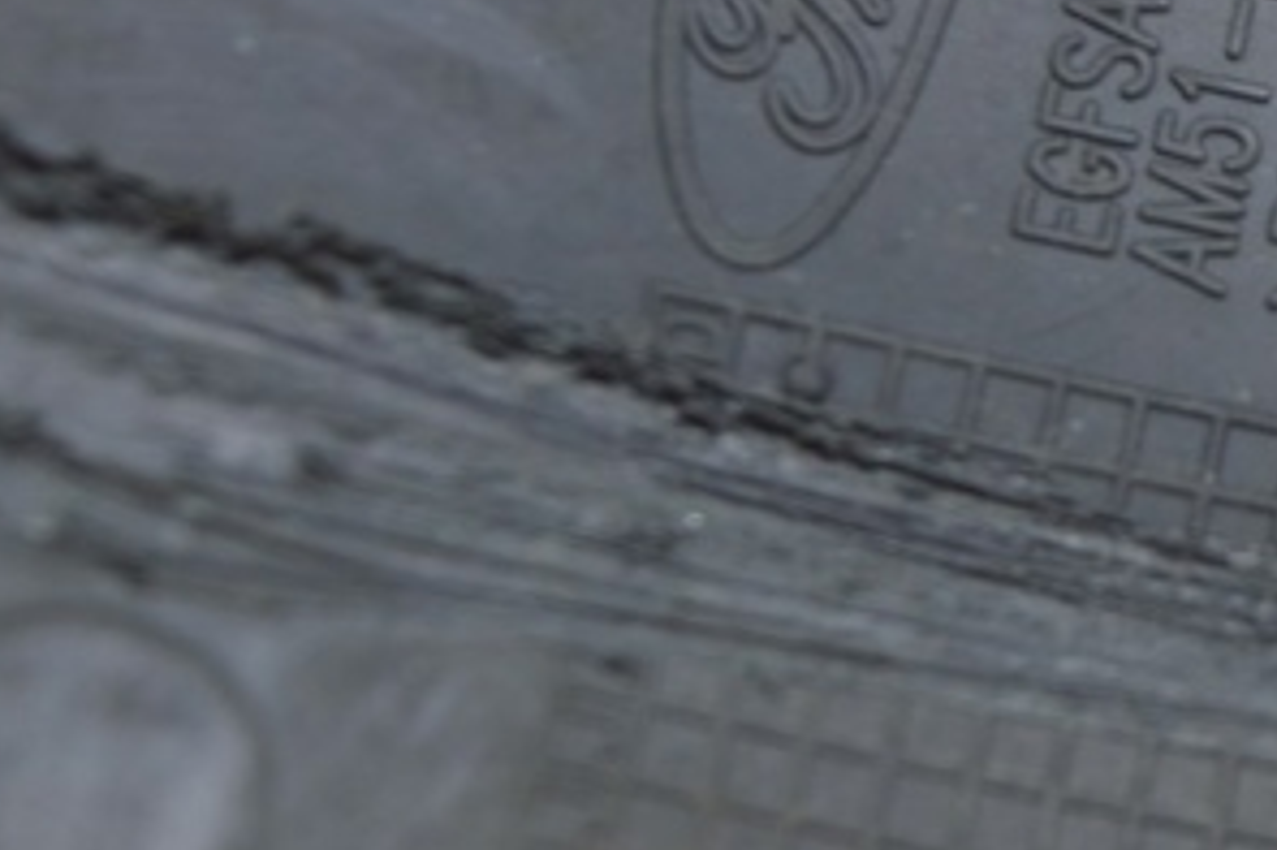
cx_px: 1294
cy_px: 19
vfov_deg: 7.7
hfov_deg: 11.4
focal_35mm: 178
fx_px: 6313
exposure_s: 1/20
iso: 400
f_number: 5.6
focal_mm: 55
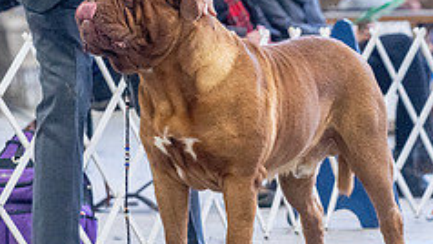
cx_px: 167
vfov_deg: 4.0
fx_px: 3526
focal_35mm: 307
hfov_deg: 7.0
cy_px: -23
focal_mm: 120
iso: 6400
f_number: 3.5
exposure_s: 1/320
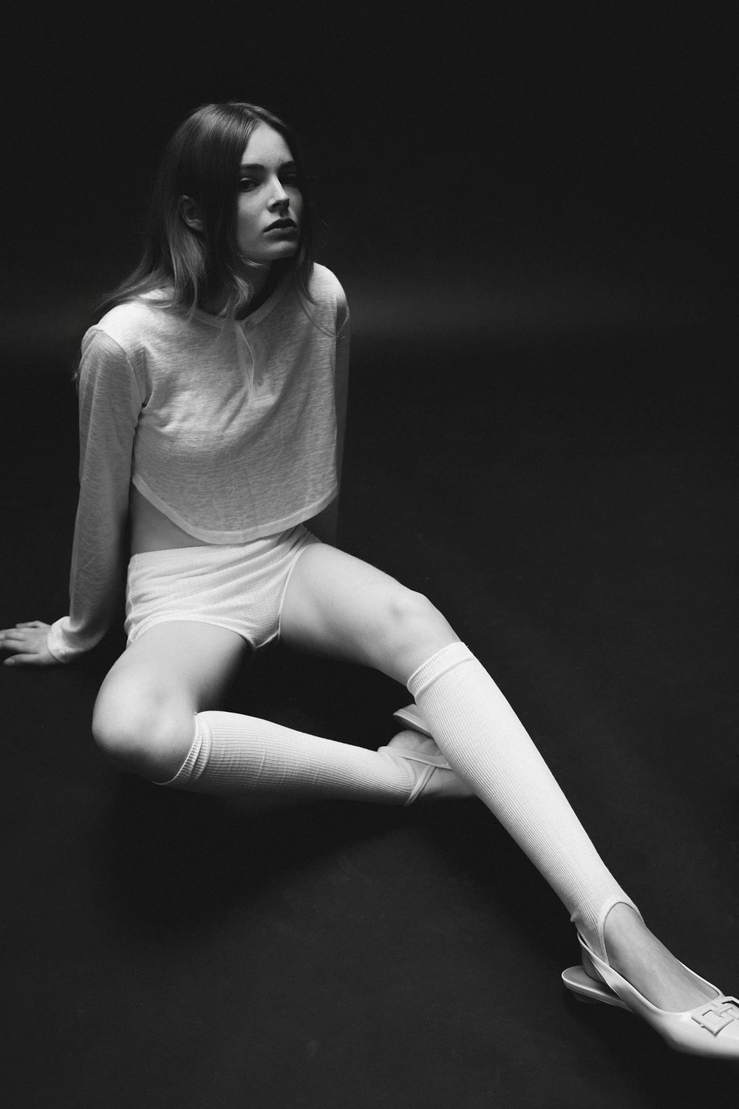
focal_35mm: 35
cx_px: 370
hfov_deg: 37.9
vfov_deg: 54.4
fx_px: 1078
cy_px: 554
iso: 100
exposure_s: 1/160
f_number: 4
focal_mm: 35
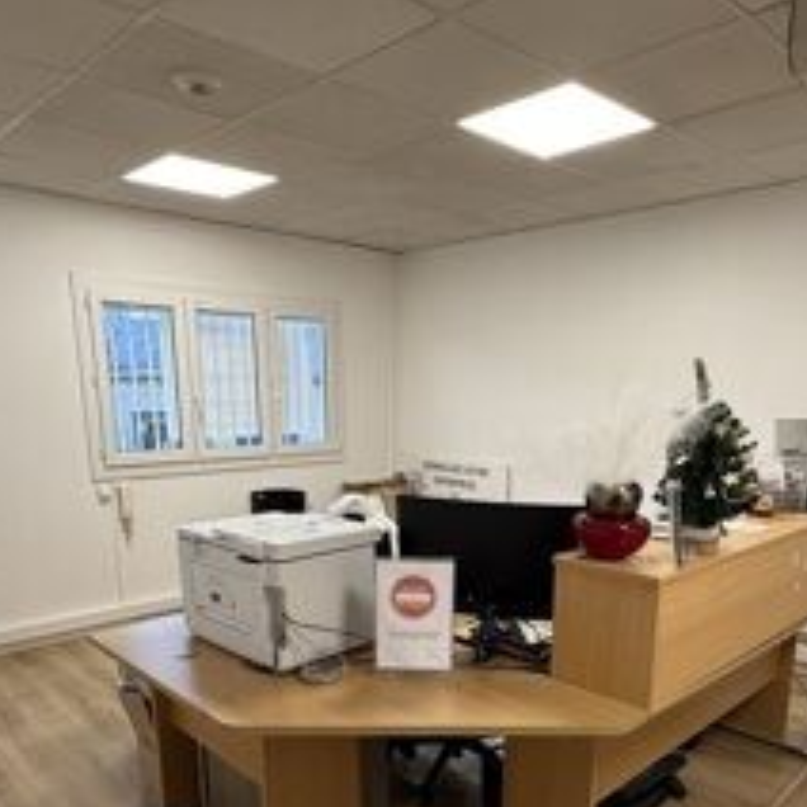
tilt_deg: -11.9
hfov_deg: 57.0
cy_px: 556
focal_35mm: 28
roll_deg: +0.0
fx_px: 739
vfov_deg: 55.8
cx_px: 464
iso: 200
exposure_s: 1/100
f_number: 2.2
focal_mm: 2.22
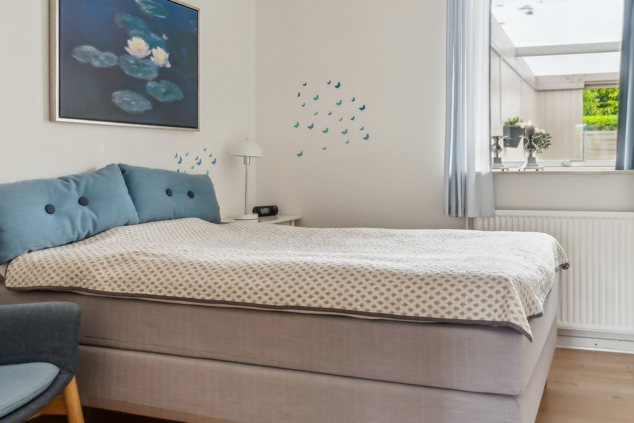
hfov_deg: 55.7
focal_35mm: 33
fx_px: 581
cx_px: 434
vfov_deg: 39.7
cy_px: 155
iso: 200
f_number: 8
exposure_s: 1/3.33
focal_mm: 14
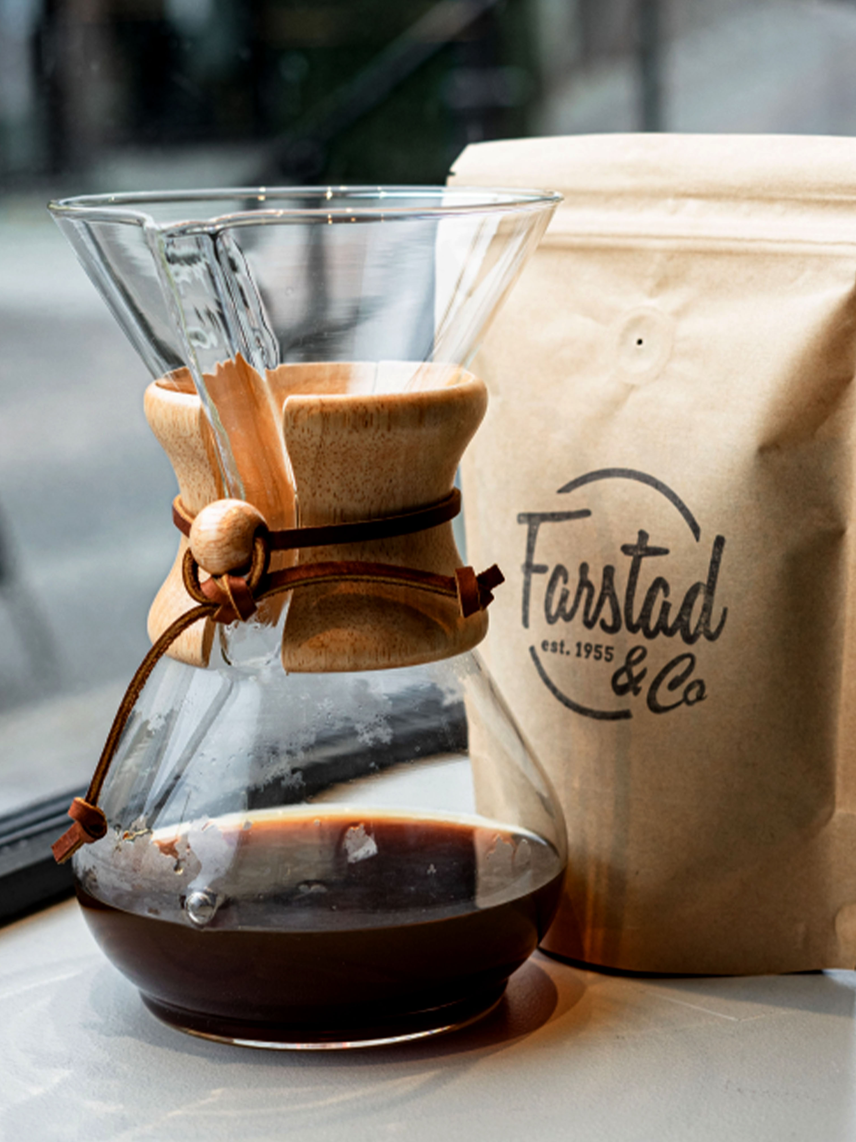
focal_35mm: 52
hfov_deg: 28.0
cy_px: 571
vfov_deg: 36.8
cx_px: 428
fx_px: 1715
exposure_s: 1/93
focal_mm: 6
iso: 125
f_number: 2.4
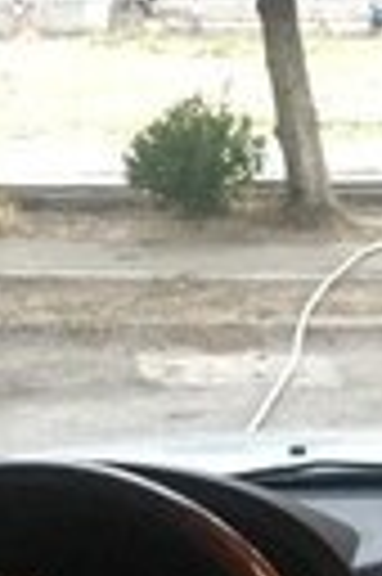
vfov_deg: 16.1
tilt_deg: -22.0
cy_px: 850
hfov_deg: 11.3
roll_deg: +0.4
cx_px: 539
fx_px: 1867
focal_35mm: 117
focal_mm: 4.15
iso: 500
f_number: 2.2
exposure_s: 1/17
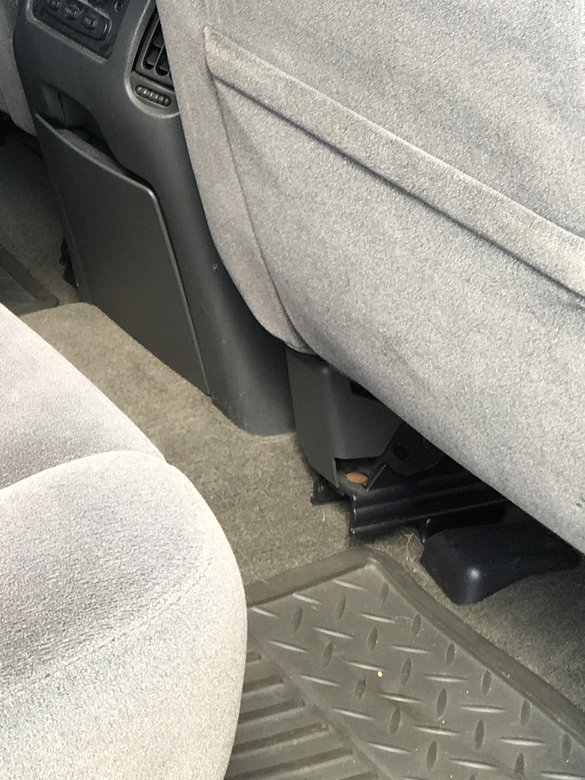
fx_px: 1848
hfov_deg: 16.8
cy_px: 332
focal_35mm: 82
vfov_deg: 23.8
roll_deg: +0.8
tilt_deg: -28.7
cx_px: -209
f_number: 2.2
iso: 25
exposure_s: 1/60
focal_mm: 4.15
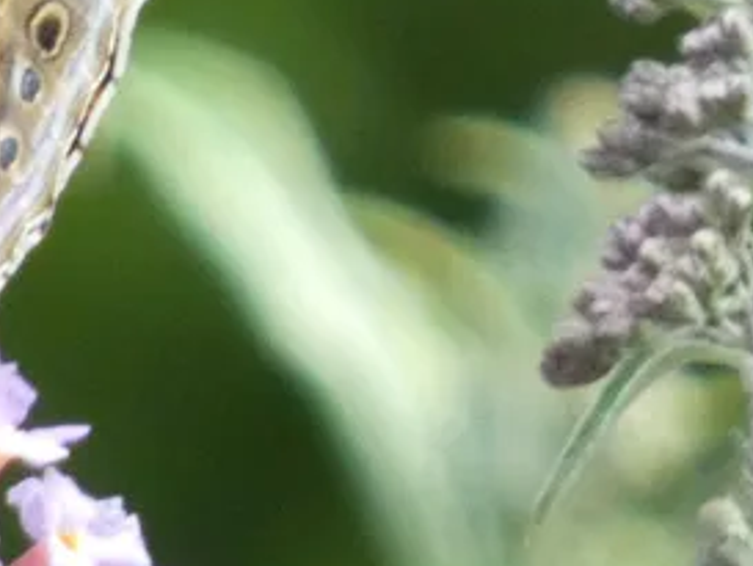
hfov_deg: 0.7
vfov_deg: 0.5
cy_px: -83
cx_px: -55
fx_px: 61131
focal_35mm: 2809
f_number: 5.9
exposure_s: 1/125
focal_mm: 215
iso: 500
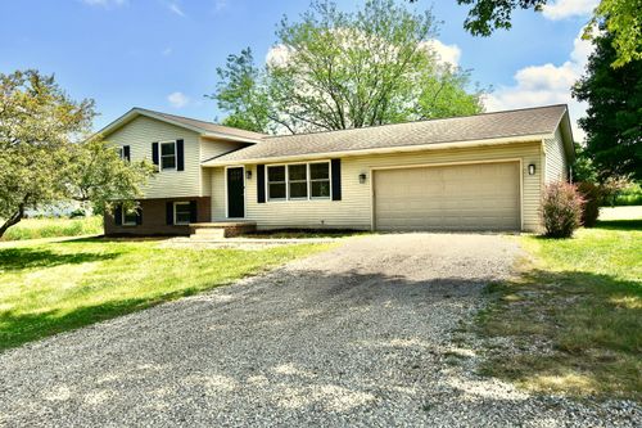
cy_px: 214
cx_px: 321
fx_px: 535
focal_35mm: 30
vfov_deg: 43.6
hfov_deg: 61.9
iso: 100
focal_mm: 20
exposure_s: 1/320
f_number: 9
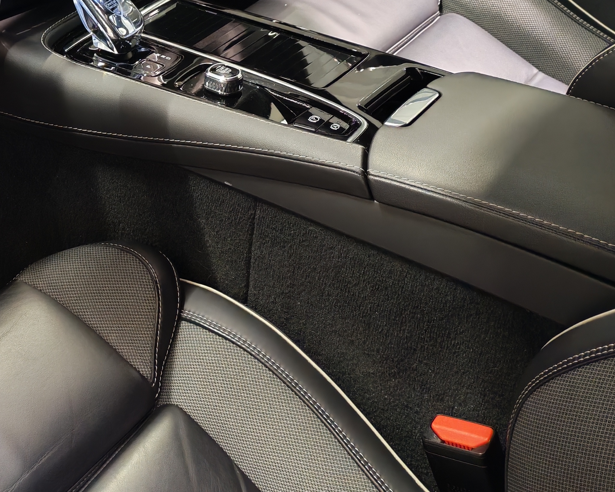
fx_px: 1183
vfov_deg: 22.9
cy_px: 49
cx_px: -7
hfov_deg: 27.4
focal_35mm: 65
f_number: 1.9
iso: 1000
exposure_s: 1/50
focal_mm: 6.12
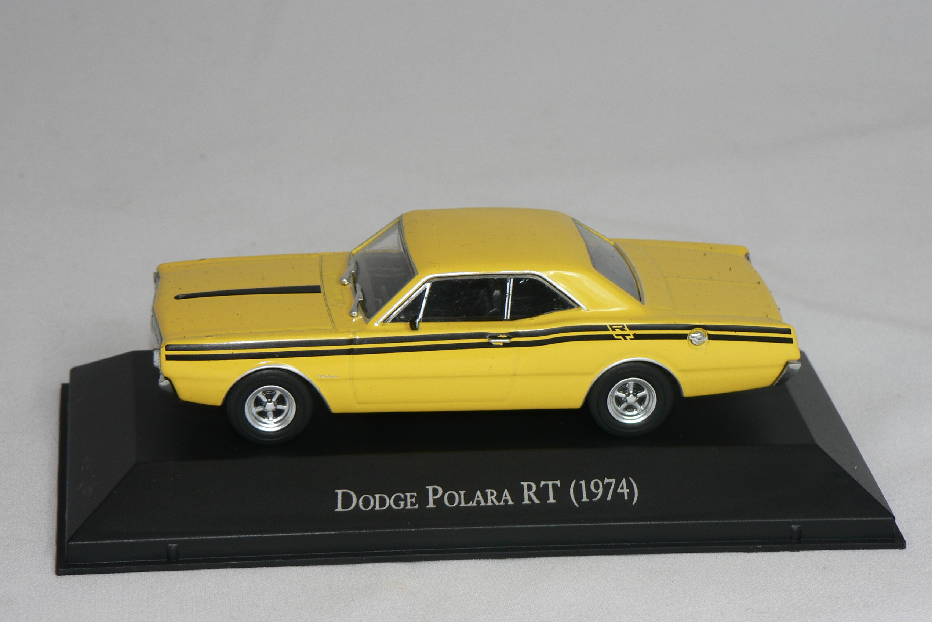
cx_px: 468
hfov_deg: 18.8
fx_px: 2822
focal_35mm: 109
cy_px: 335
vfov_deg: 12.6
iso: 80
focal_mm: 17.3
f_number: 3.2
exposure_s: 1/60
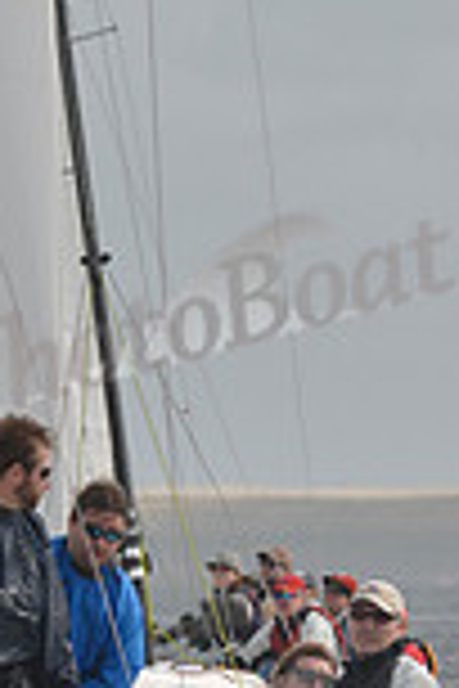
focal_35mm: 909
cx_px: -295
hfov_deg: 1.5
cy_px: 139
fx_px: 17383
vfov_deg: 2.3
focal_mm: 240
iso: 400
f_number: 9
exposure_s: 1/1600
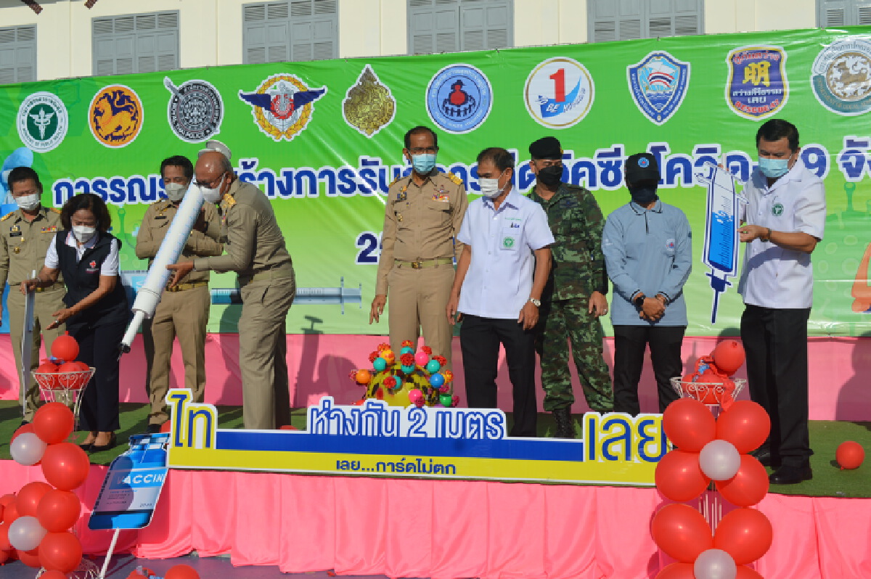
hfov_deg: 43.6
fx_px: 1088
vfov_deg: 29.8
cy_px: 290
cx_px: 436
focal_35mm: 45
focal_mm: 30
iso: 100
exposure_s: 1/400
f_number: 10
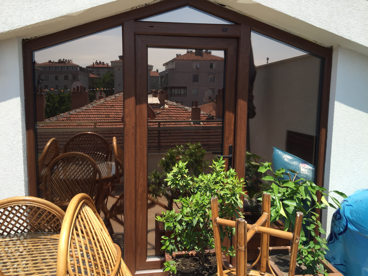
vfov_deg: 48.2
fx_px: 308
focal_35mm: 29
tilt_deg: -7.9
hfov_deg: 61.7
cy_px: 138
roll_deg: -1.2
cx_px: 184
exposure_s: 1/1199
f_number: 2.2
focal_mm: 4.15
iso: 32
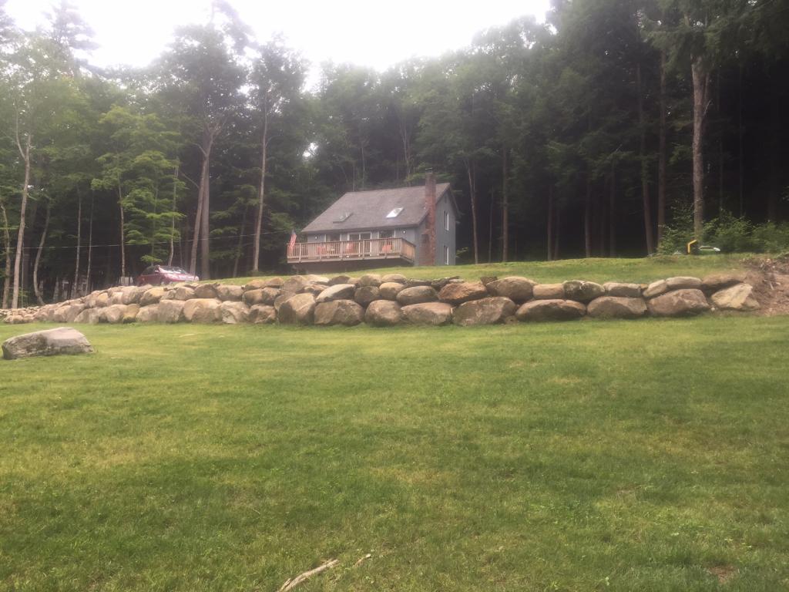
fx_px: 661
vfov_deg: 48.2
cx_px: 394
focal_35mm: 29
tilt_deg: +6.9
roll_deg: -2.0
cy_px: 296
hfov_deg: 61.7
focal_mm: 4.15
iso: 40
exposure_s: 1/60
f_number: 2.2
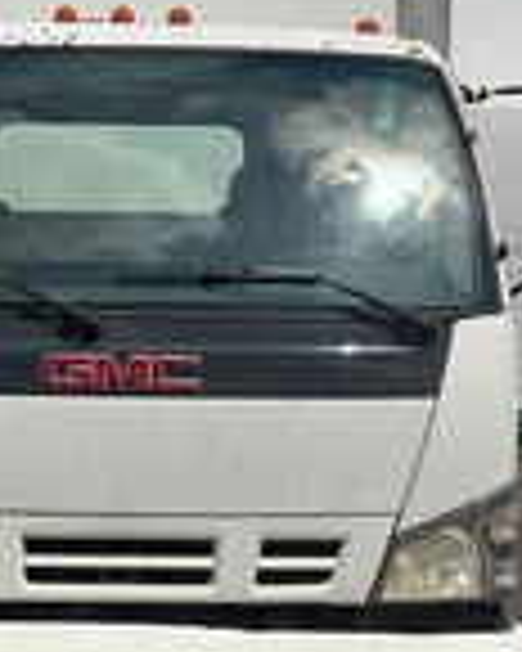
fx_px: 1506
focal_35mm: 78
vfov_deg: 24.4
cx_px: 99
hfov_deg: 19.4
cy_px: 391
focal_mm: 3
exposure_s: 1/5263
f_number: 1.8
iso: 25
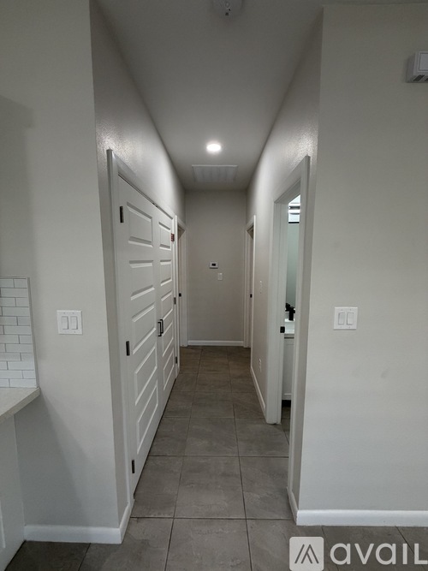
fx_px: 231
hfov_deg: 85.7
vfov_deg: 102.1
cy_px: 286
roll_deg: -0.3
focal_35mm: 14
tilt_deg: -6.4
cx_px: 214
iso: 250
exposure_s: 1/120
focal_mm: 2.22
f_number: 2.2
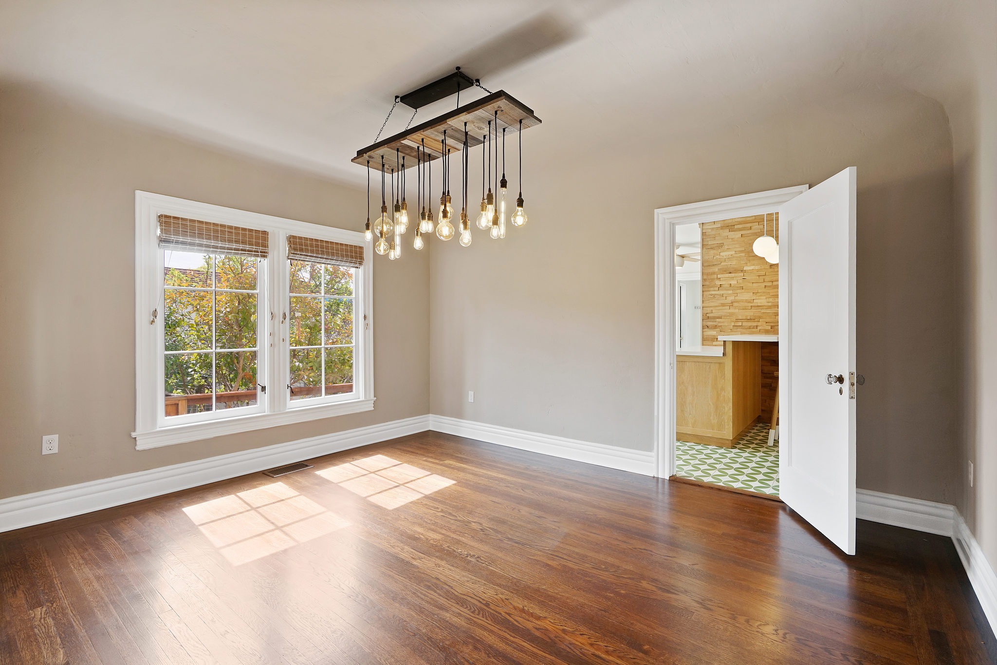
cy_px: 332
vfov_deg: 73.7
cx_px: 498
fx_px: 443
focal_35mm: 16
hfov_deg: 96.7
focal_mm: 16
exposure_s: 1/40
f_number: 7.1
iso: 250
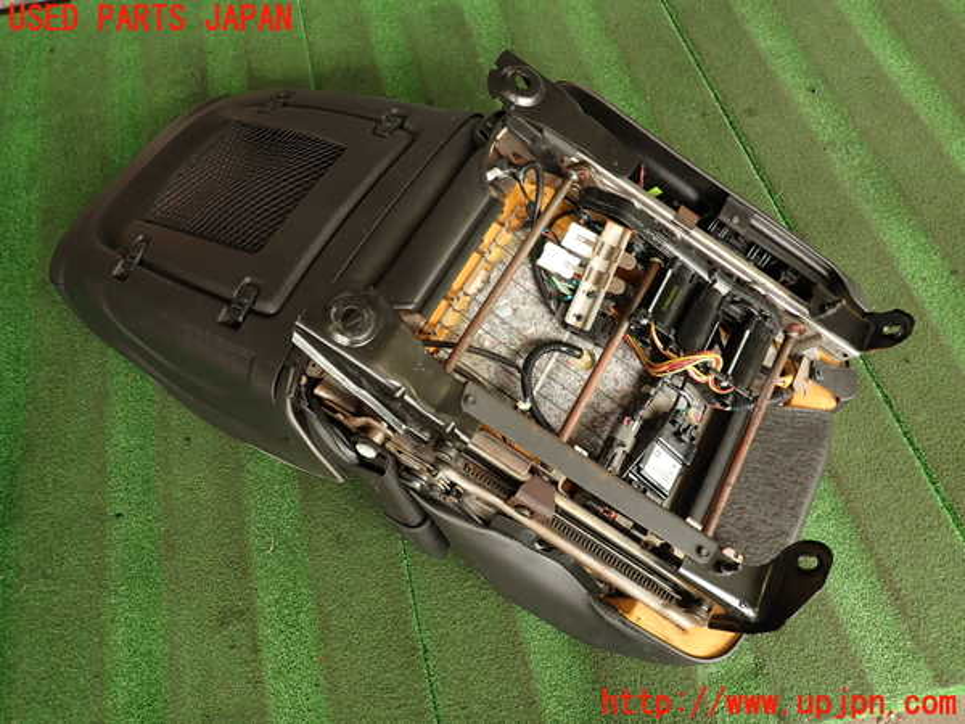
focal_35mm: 25
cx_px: 482
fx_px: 697
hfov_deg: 69.4
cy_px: 362
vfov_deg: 54.9
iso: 100
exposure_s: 1/80
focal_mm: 4.5
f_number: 2
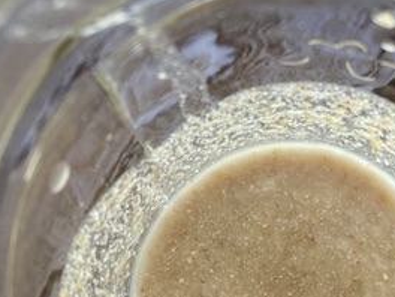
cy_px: 272
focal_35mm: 61
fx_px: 696
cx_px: 272
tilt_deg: -83.9
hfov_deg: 31.4
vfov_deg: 23.4
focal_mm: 3.99
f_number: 1.8
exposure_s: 1/120
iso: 25
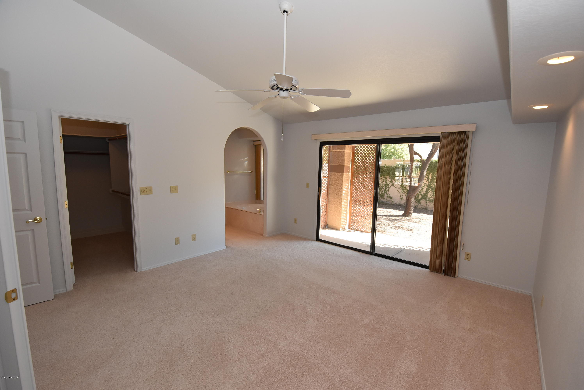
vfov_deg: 77.4
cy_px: 195
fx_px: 244
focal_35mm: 15
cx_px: 292
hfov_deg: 100.3
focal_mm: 10
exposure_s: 1/125
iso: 800
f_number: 5.6
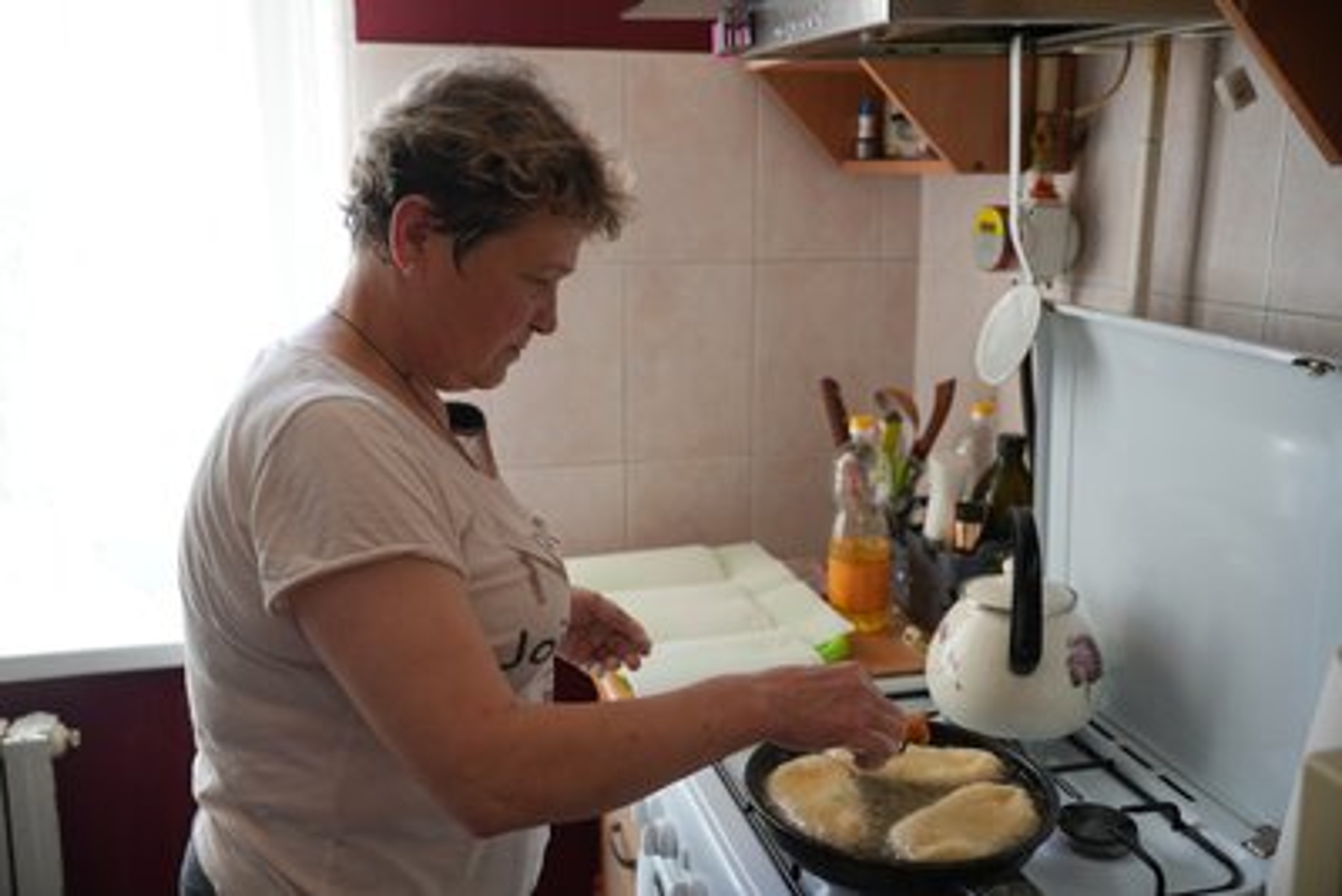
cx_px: 671
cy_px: 448
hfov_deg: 55.8
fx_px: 1268
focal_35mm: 34
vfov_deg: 38.9
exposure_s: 1/100
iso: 250
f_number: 2.8
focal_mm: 34
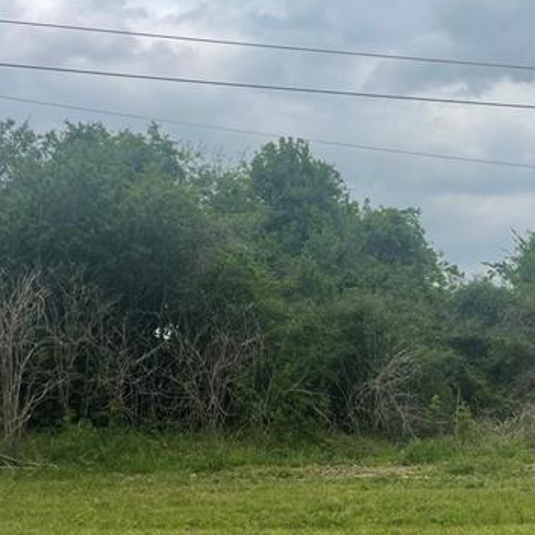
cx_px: 399
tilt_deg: +0.4
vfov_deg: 33.6
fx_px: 874
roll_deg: -0.7
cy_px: 373
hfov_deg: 33.4
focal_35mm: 50
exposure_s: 1/4348
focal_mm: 5.1
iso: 32
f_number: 1.6
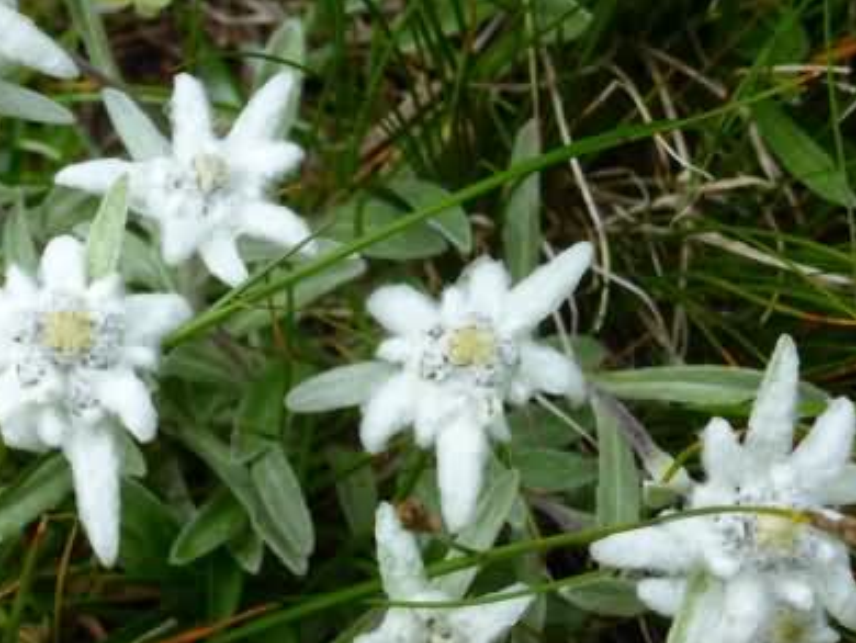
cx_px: 292
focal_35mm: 100
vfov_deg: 14.8
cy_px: 279
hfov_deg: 19.6
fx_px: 2474
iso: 100
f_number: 4.8
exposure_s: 1/160
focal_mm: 11
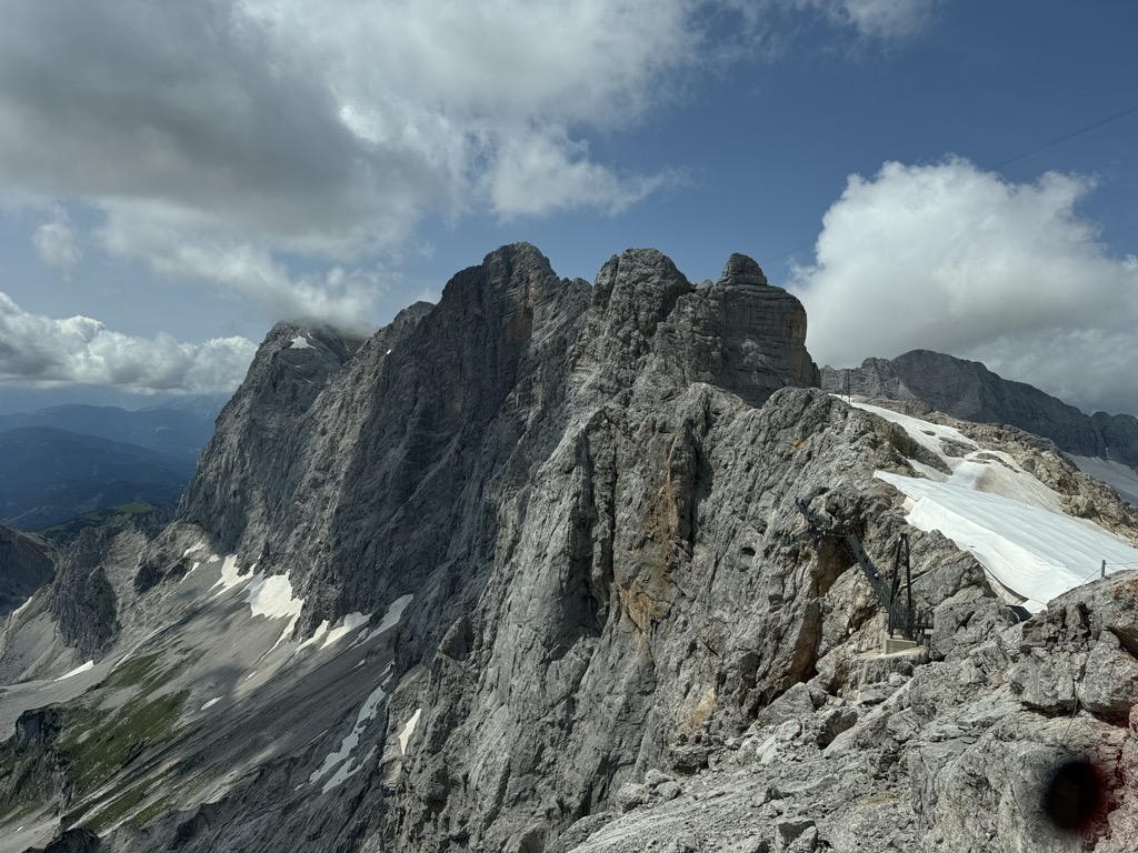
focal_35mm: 24
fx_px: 789
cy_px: 426
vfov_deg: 56.8
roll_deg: -1.5
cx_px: 569
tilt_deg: -3.7
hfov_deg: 71.6
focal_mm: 6.76
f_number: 1.78
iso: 80
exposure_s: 1/10417
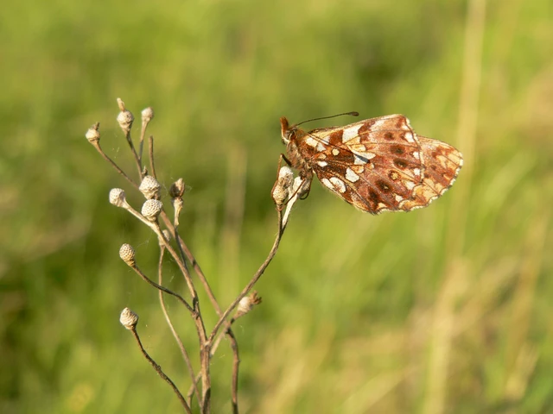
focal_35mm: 73
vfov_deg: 20.2
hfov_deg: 26.7
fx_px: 1166
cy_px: 207
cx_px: 276
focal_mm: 12.1
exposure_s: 1/400
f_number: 4
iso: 100
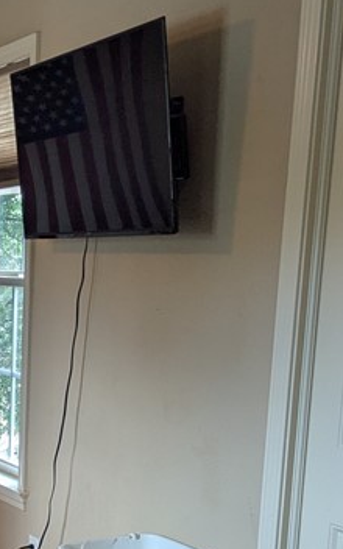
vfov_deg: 26.8
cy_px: 505
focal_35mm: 74
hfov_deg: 16.3
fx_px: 1107
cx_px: -155
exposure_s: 1/120
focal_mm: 6.81
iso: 164
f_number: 1.85
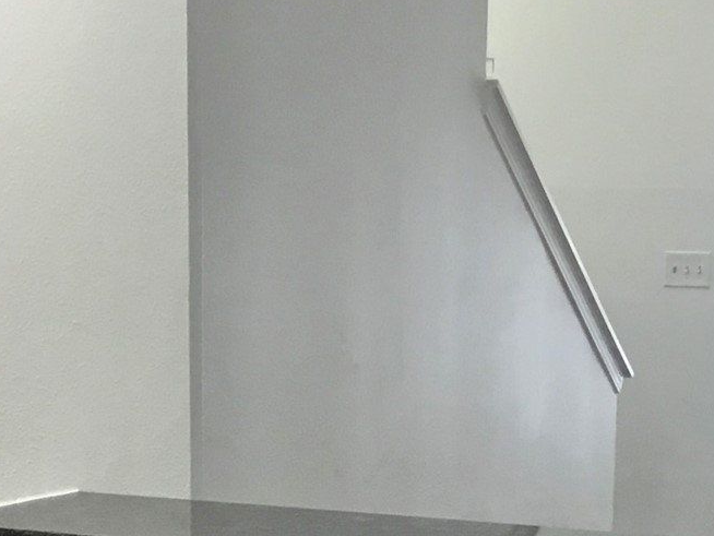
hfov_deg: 20.2
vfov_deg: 14.8
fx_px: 2001
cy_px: 623
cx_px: 354
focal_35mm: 97
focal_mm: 3.3
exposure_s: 1/30
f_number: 2.4
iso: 64
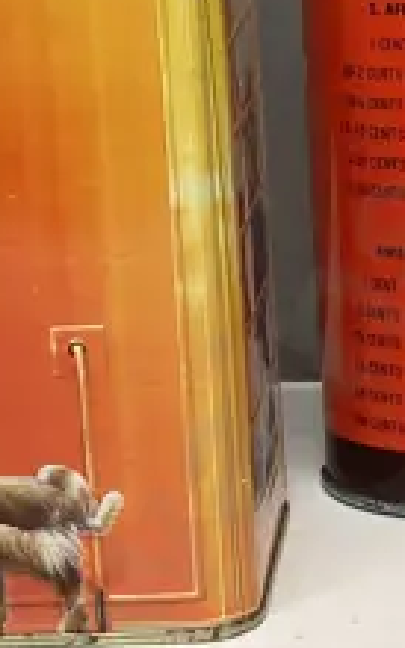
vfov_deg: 15.0
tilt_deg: -14.6
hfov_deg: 9.4
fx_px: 2453
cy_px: 263
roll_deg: +1.3
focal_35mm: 139
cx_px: 384
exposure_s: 1/50
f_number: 1.8
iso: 50
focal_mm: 3.99
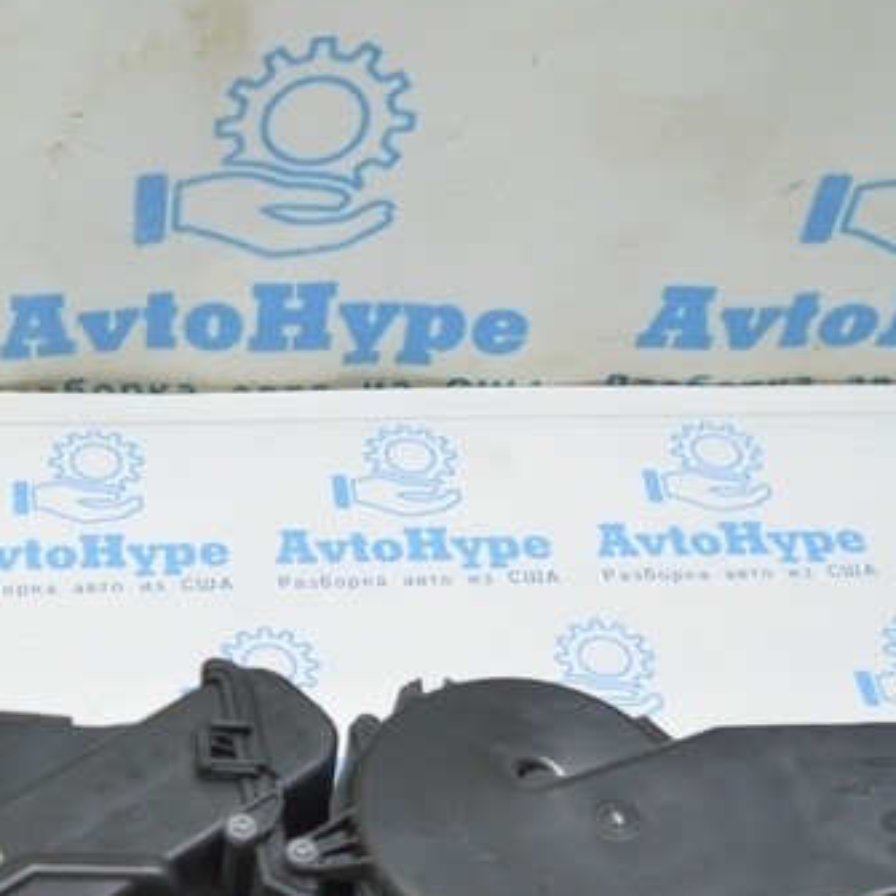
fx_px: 2050
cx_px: 104
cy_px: 662
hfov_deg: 24.0
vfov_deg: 24.4
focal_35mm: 70
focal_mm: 18
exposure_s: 1/60
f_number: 3.5
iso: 400
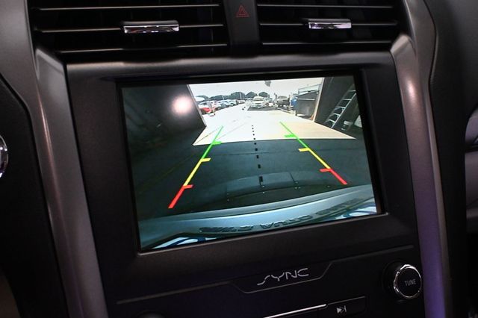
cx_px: 239
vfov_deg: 38.3
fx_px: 458
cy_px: 159
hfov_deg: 55.1
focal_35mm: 34
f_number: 4.2
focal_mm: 23
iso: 3200
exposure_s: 1/60
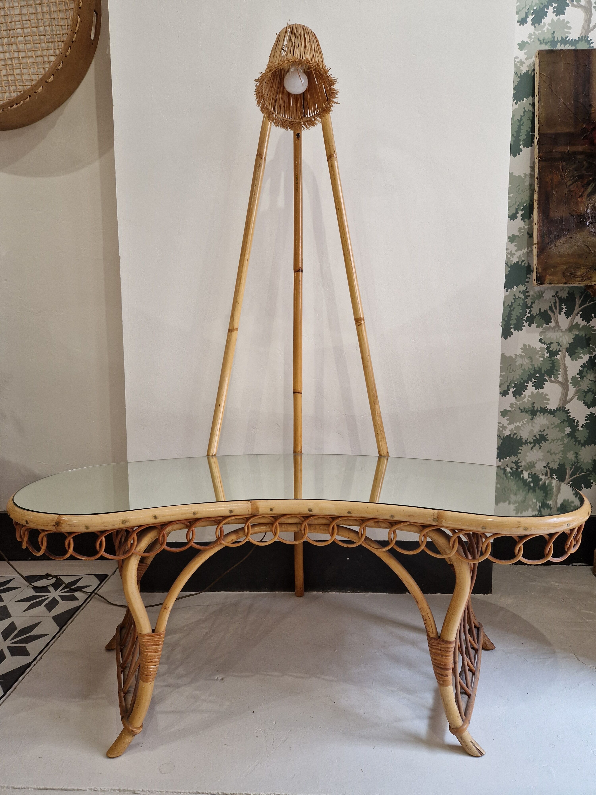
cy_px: 398
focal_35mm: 23
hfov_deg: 58.9
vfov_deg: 73.9
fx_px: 528
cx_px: 298
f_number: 1.8
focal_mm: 5.4
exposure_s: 1/100
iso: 160
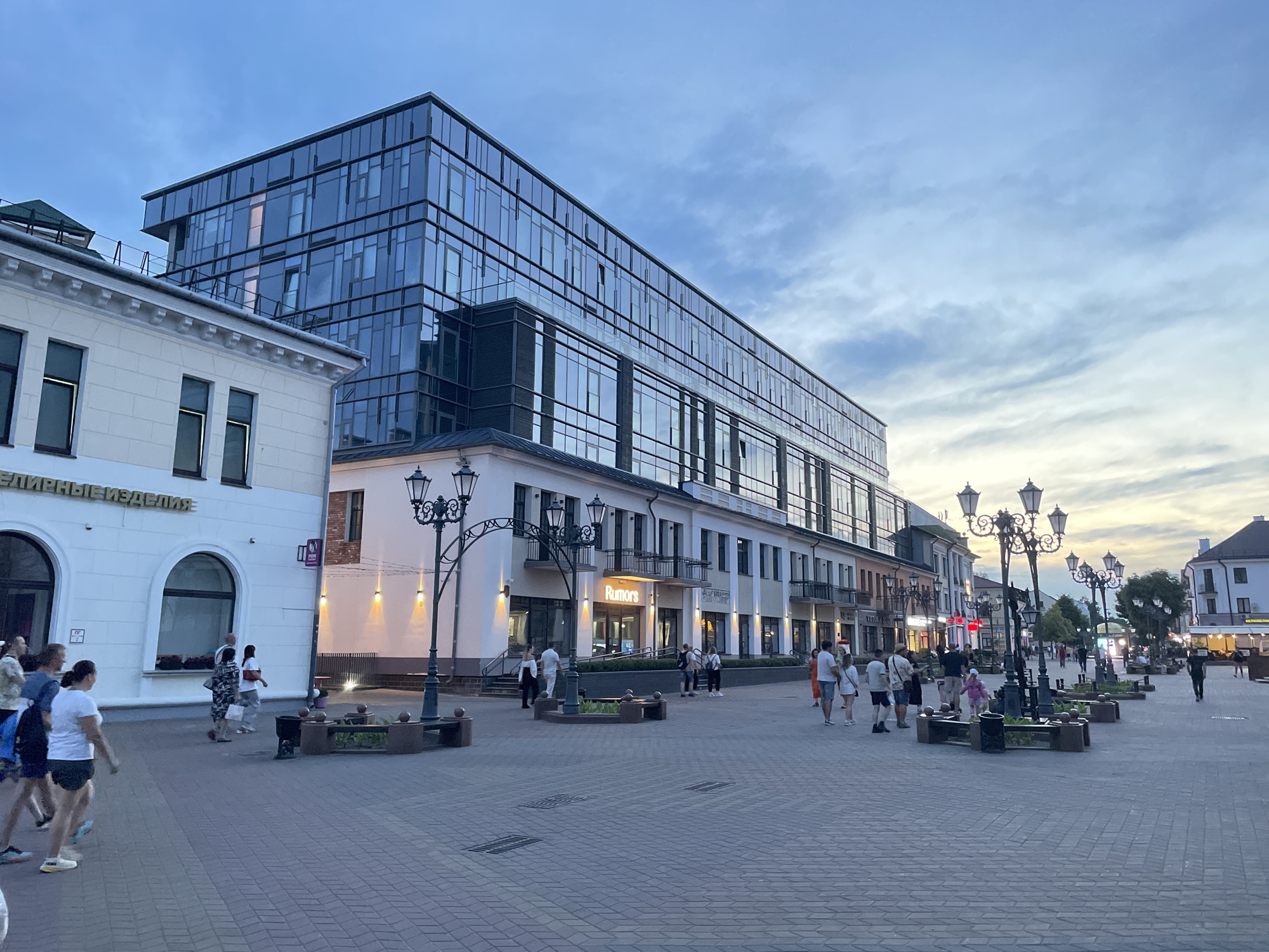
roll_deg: +0.3
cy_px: 476
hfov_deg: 67.3
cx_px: 634
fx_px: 953
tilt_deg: +10.5
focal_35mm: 26
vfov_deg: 53.1
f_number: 1.6
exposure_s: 1/40
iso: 500
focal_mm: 4.2
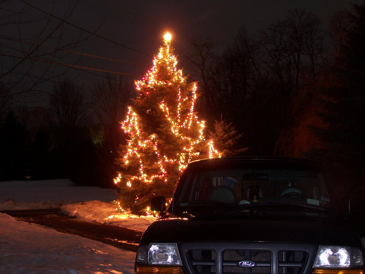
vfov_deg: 21.9
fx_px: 706
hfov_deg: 29.0
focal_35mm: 67
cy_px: 137
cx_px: 182
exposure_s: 16
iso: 80
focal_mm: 11.1
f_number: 3.2
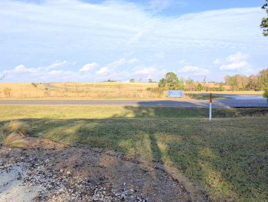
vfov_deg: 57.0
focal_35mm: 24
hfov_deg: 71.5
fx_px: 186
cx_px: 134
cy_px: 101
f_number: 1.68
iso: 20
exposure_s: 1/858
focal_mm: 6.9
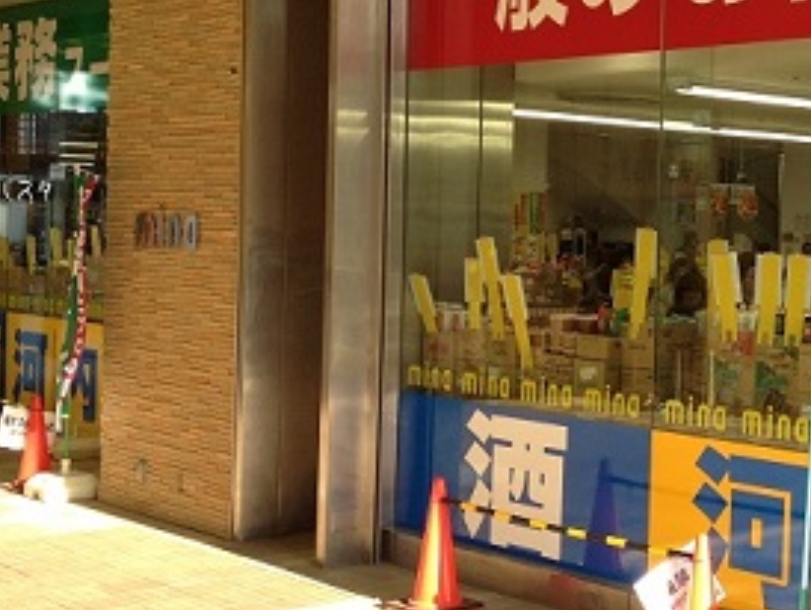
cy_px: 256
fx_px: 1712
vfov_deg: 20.2
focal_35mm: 73
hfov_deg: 25.5
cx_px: 778
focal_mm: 4.28
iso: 64
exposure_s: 1/133
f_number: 2.4
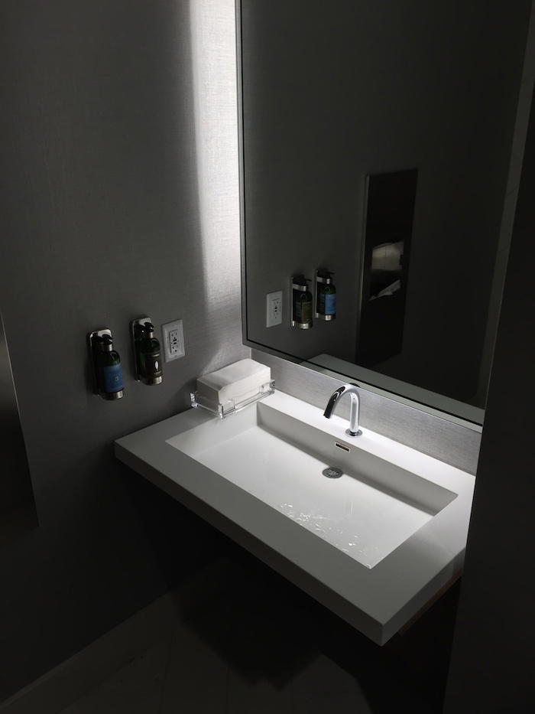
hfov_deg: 48.2
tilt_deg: -21.8
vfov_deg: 61.7
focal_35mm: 29
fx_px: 597
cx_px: 268
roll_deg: +0.0
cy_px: 357
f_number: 2.2
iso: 50
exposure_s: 1/120
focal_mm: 4.15
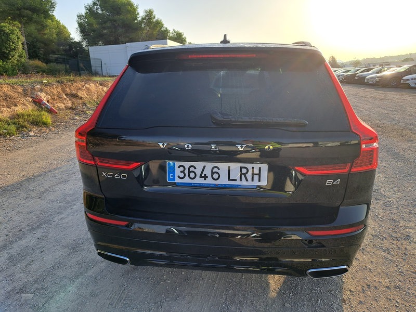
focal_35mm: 24
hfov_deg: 71.6
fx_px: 288
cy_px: 156
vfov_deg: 56.8
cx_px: 208
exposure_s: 1/360
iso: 50
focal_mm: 5.23
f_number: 1.8
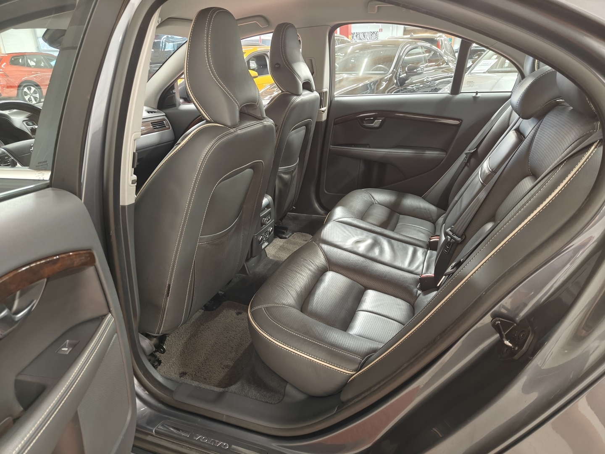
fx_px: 419
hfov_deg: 71.6
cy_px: 227
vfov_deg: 56.8
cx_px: 302
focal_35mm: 24
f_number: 1.8
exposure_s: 1/26
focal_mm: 5.59
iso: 160
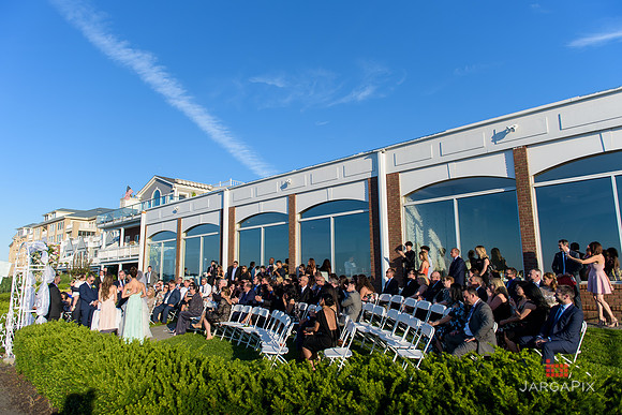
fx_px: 415
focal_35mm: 24
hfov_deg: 73.7
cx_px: 311
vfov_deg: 53.2
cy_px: 208
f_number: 3.2
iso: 200
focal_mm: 24
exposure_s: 1/1600
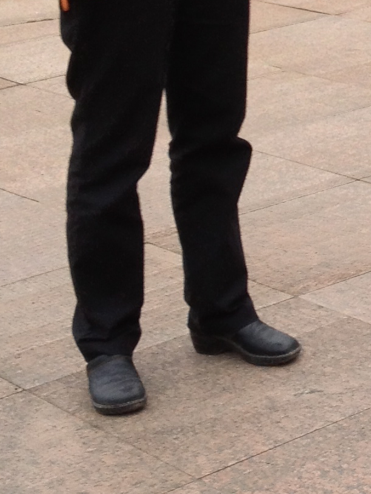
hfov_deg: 9.9
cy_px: 100
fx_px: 2001
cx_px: 704
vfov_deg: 14.0
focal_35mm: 140
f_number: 2.4
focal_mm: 4.28
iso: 64
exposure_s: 1/60
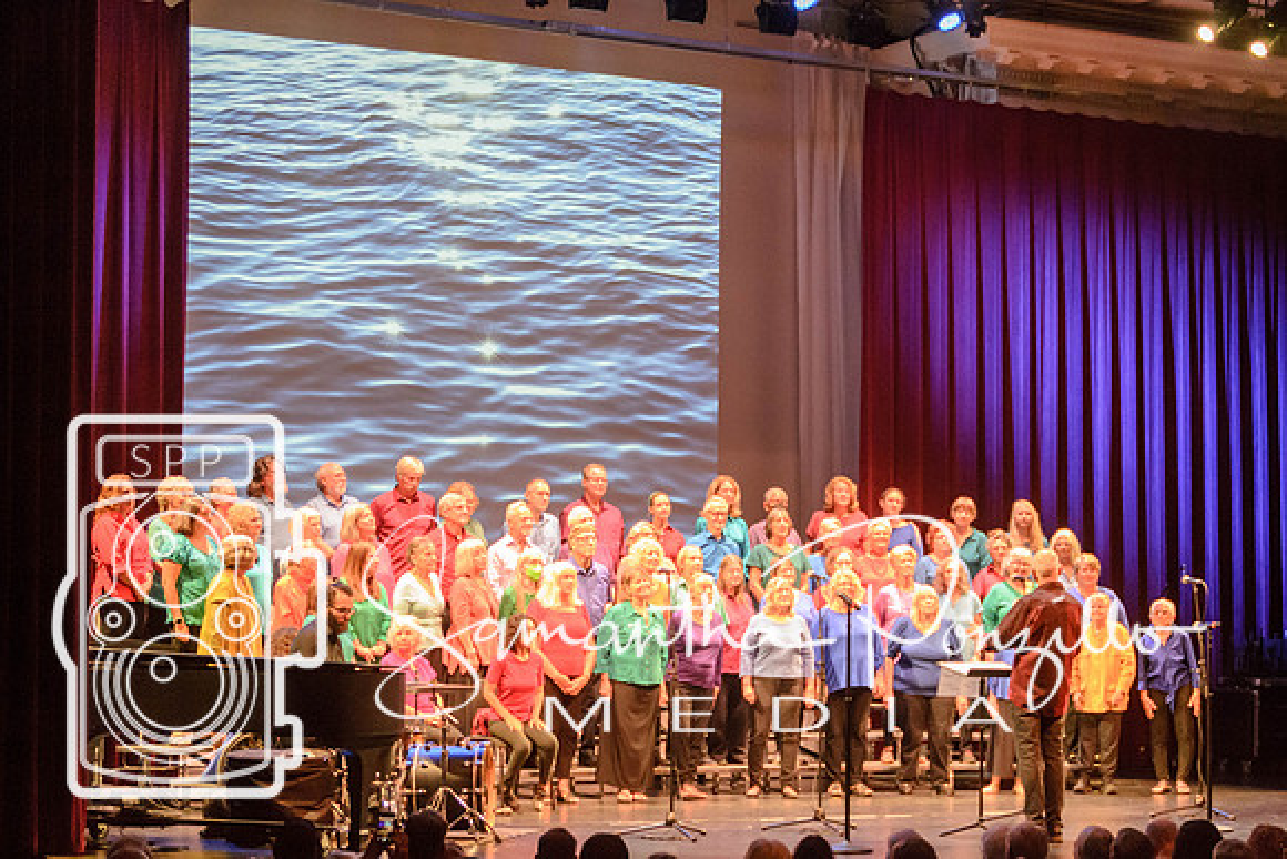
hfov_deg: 26.8
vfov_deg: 18.1
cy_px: 430
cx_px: 644
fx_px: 2697
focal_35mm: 75
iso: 2000
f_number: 4.8
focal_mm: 50
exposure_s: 1/60
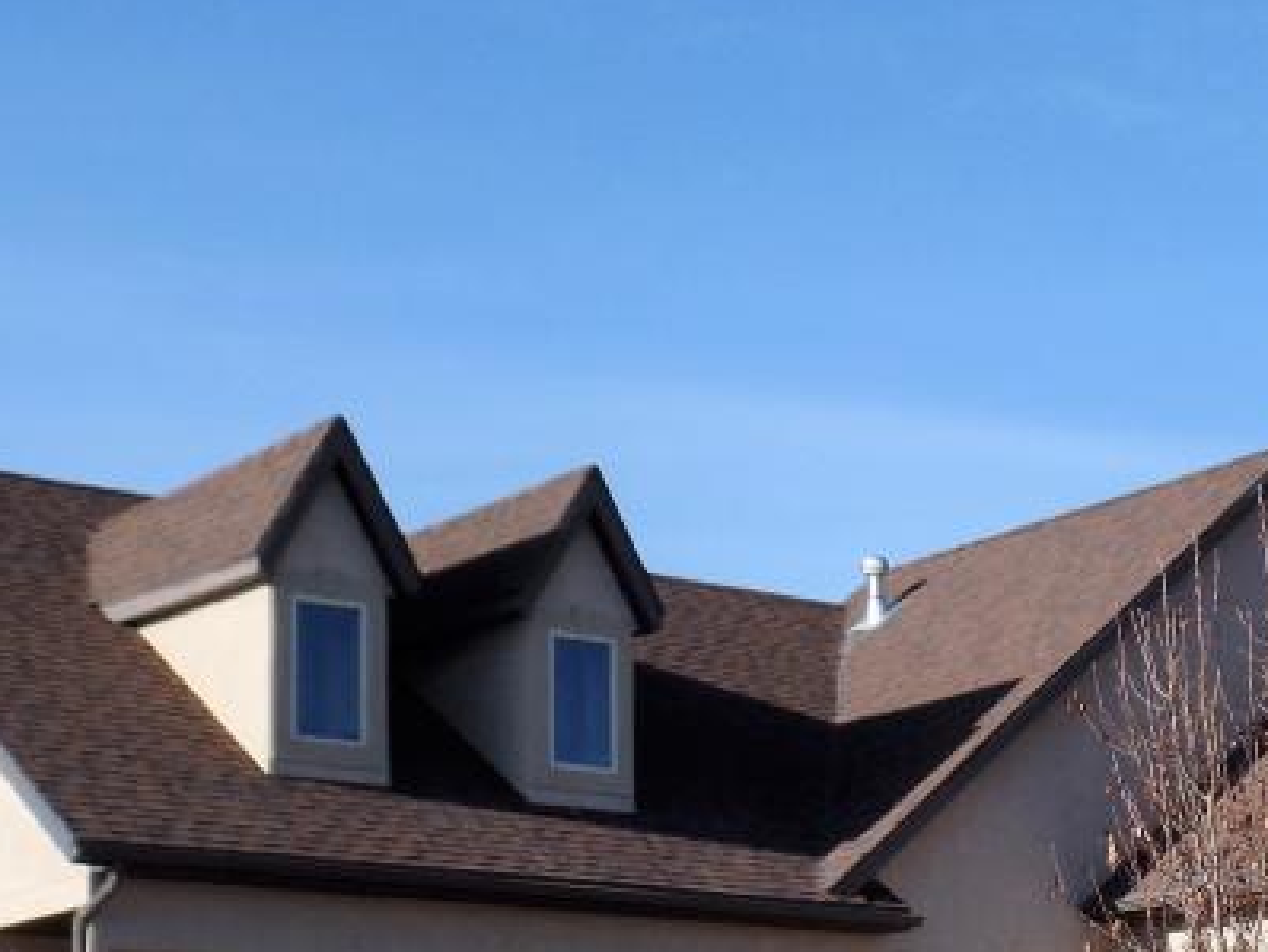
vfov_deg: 16.2
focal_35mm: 90
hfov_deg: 21.4
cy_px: 904
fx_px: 3299
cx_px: 1055
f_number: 3.4
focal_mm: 6.2
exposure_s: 1/1000
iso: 80
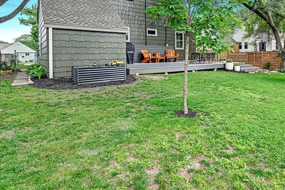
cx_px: 192
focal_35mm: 24
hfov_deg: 71.9
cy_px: 56
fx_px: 188
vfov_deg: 52.0
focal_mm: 15.5
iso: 100
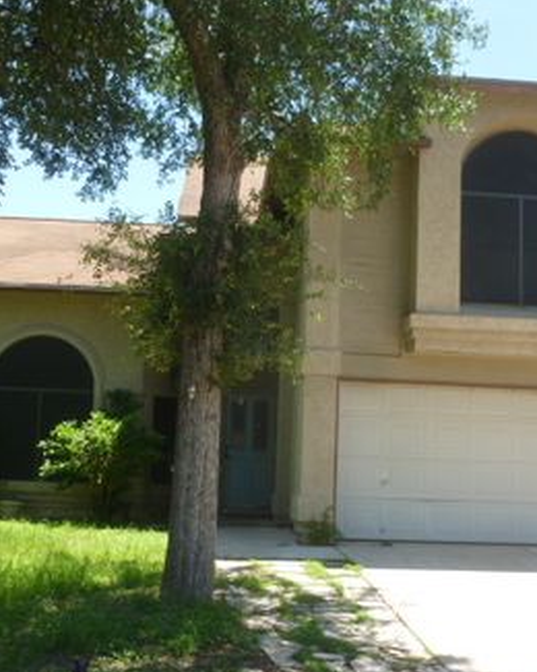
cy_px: 346
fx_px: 894
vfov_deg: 41.2
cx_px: 281
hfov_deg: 33.4
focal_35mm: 45
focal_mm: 5.4
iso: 100
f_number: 3.4
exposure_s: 1/320
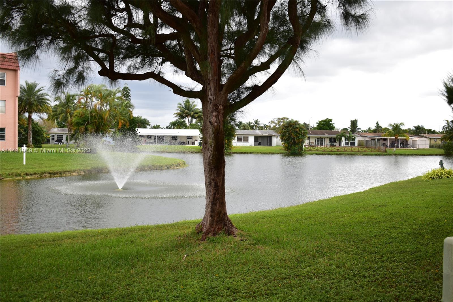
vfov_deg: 33.0
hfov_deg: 47.9
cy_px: 151
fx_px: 509
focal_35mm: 40
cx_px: 226
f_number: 4
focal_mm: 27
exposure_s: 1/100
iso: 100
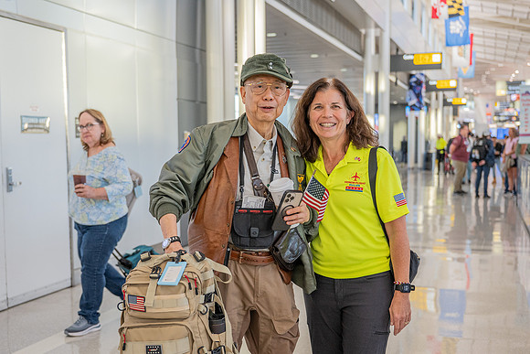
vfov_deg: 29.6
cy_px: 204
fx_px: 668
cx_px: 253
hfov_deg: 43.2
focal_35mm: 45
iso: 900
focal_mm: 35
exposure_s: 1/200
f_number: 2.8
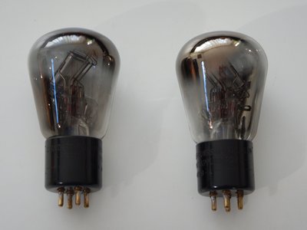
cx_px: 154
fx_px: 1064
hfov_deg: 16.4
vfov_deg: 12.3
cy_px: 115
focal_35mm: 120
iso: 320
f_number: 4.9
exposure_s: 1/30
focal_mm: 21.5
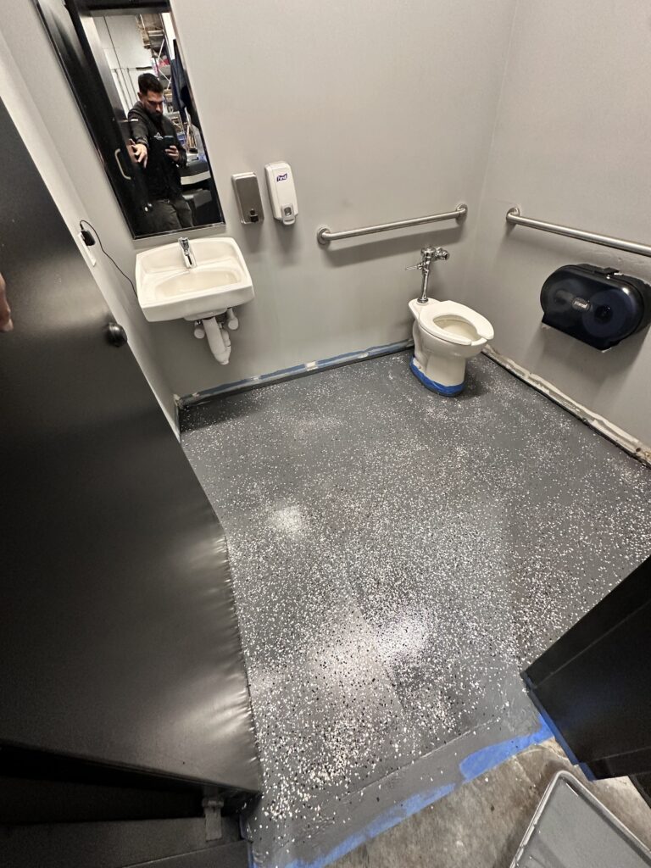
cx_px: 326
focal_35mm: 14
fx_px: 351
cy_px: 434
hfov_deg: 85.7
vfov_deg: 102.1
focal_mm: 2.22
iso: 400
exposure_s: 1/60
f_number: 2.2
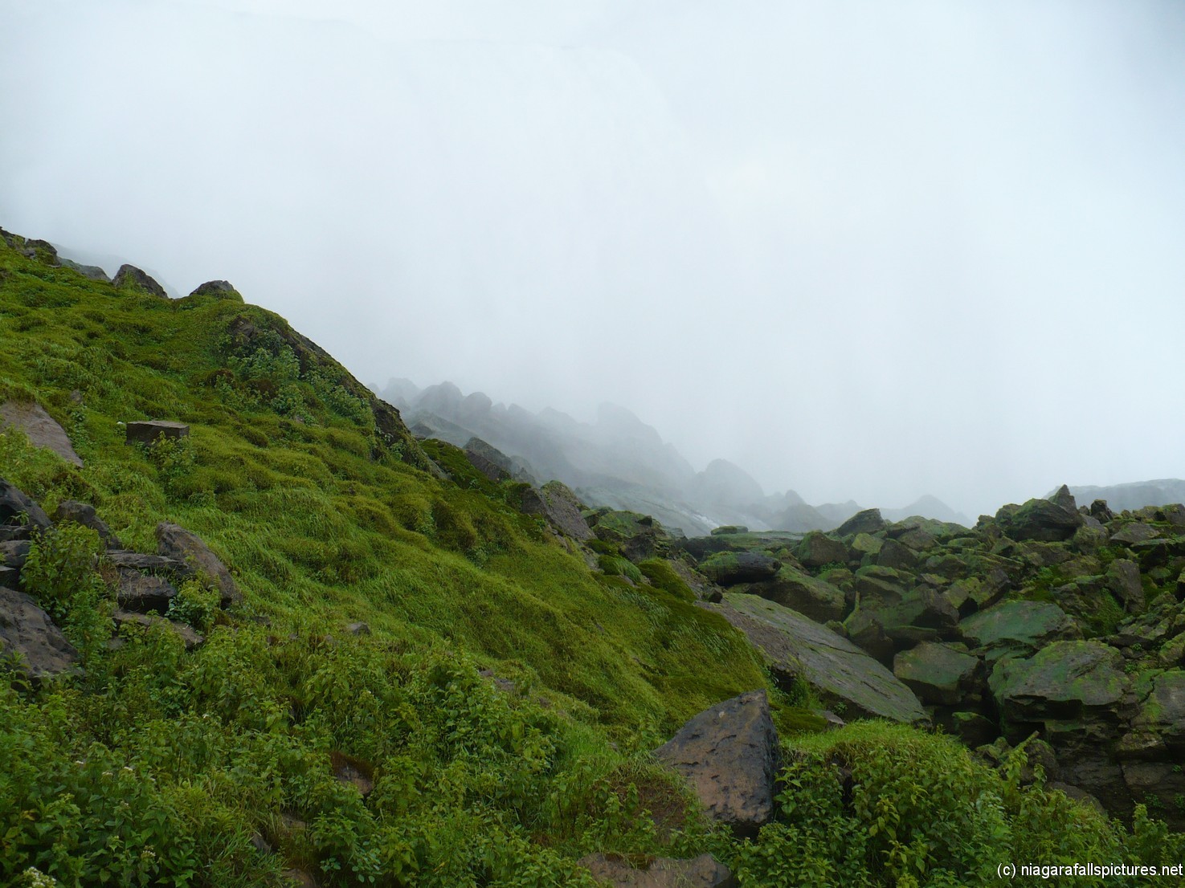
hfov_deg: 50.1
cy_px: 444
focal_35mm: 37
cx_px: 592
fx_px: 1267
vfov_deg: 38.7
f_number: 2.8
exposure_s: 1/640
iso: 100
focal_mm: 6.1
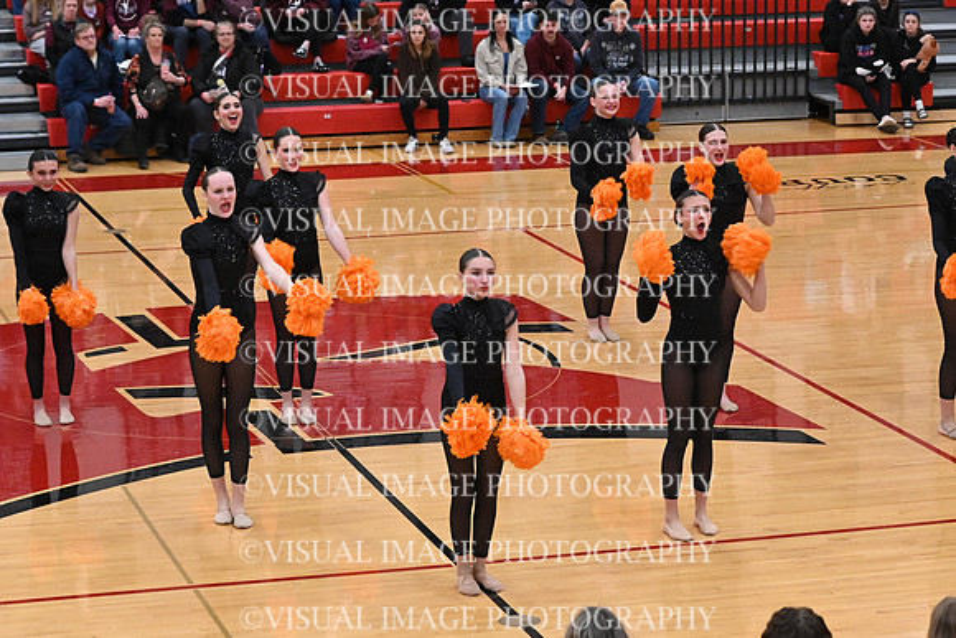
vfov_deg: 13.0
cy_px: 319
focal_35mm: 105
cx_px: 478
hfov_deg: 19.5
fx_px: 2789
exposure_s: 1/400
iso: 8000
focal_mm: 70
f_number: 4
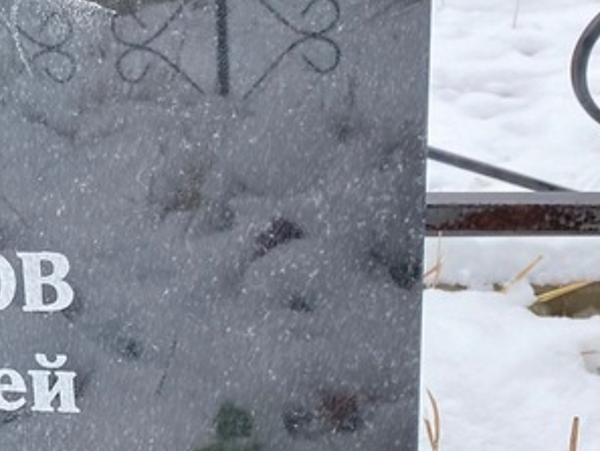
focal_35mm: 70
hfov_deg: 25.2
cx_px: -105
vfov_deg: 21.0
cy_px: 180
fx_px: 1214
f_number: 1.8
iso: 32
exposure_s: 1/151
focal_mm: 4.25
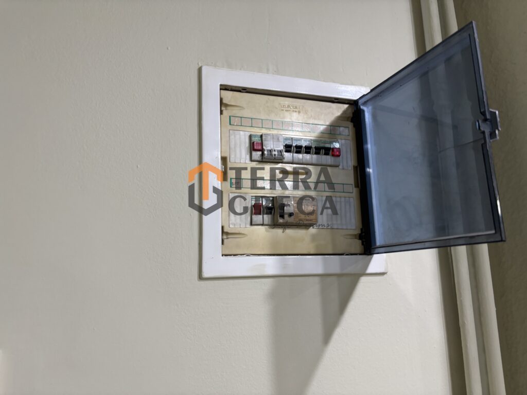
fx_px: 396
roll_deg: +0.6
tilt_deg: +11.4
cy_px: 198
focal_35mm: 26
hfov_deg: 67.3
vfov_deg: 53.1
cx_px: 264
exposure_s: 1/50
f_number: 1.6
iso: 160
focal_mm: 5.96
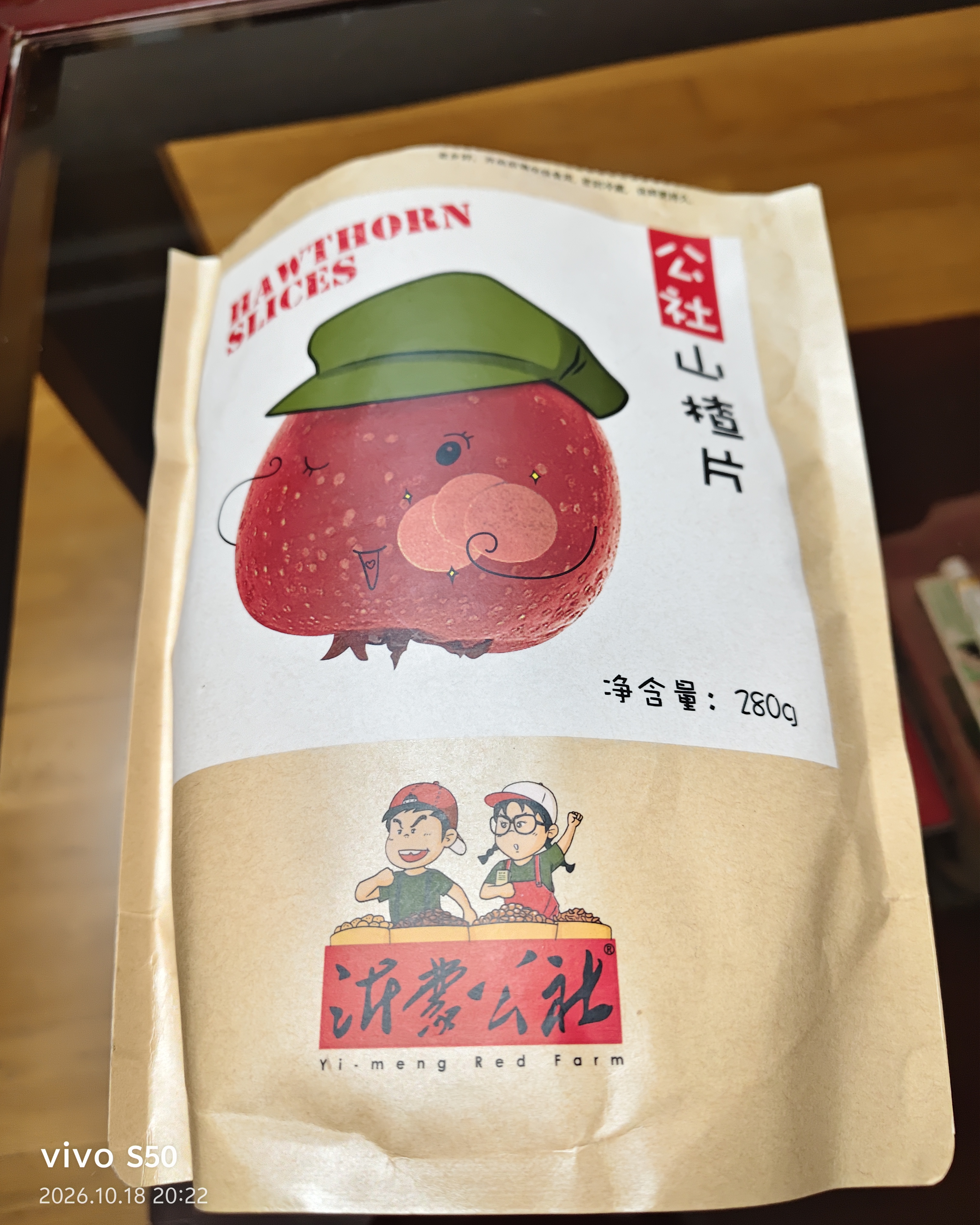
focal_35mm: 24
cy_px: 593
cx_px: 489
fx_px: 870
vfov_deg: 70.3
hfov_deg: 58.8
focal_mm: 5.56
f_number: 1.88
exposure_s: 1/50
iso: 1106
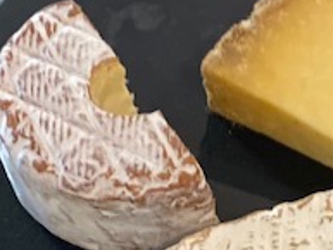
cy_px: 360
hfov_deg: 10.9
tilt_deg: -59.0
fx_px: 1656
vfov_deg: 8.5
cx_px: 537
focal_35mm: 172
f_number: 2
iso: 160
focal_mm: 6
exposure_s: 1/33
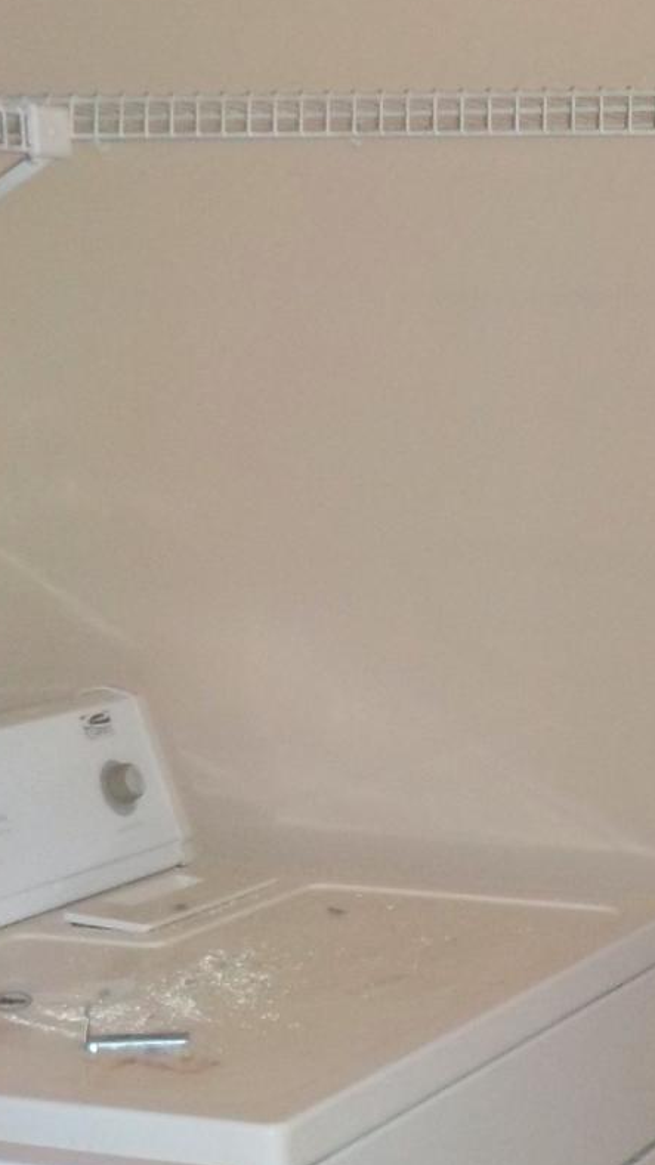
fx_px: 2564
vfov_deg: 25.5
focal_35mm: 83
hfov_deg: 13.9
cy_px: 392
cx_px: 880
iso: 200
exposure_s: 1/30
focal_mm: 4.1
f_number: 3.3
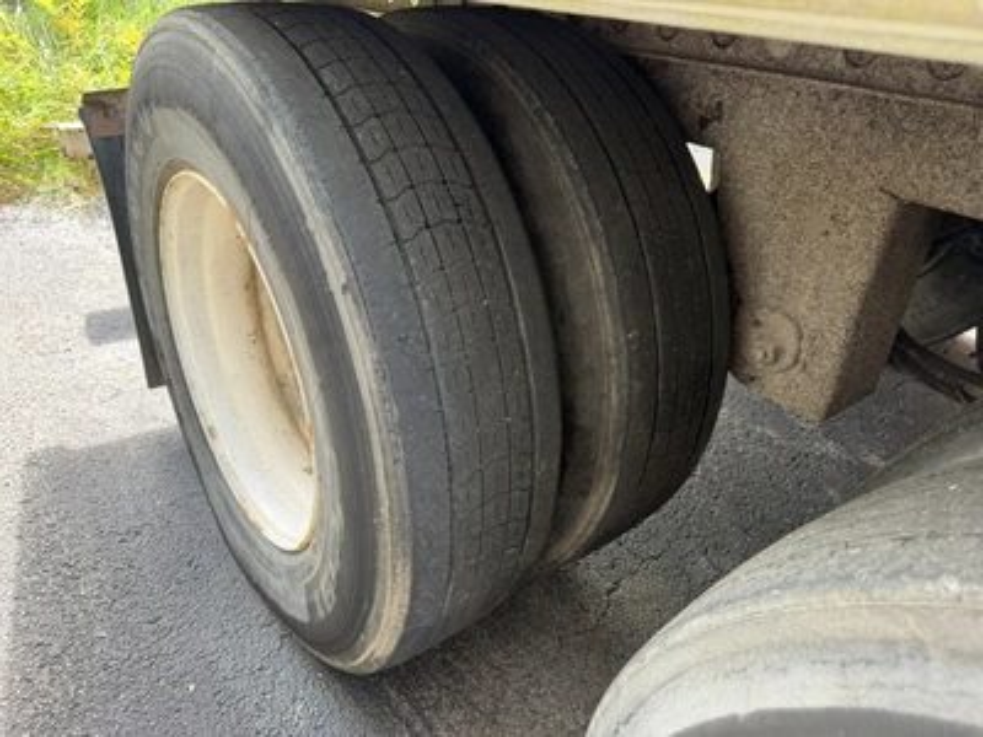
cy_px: 368
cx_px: 492
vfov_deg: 56.8
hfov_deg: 71.6
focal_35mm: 24
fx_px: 682
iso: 125
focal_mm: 6.76
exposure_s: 1/199
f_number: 1.78
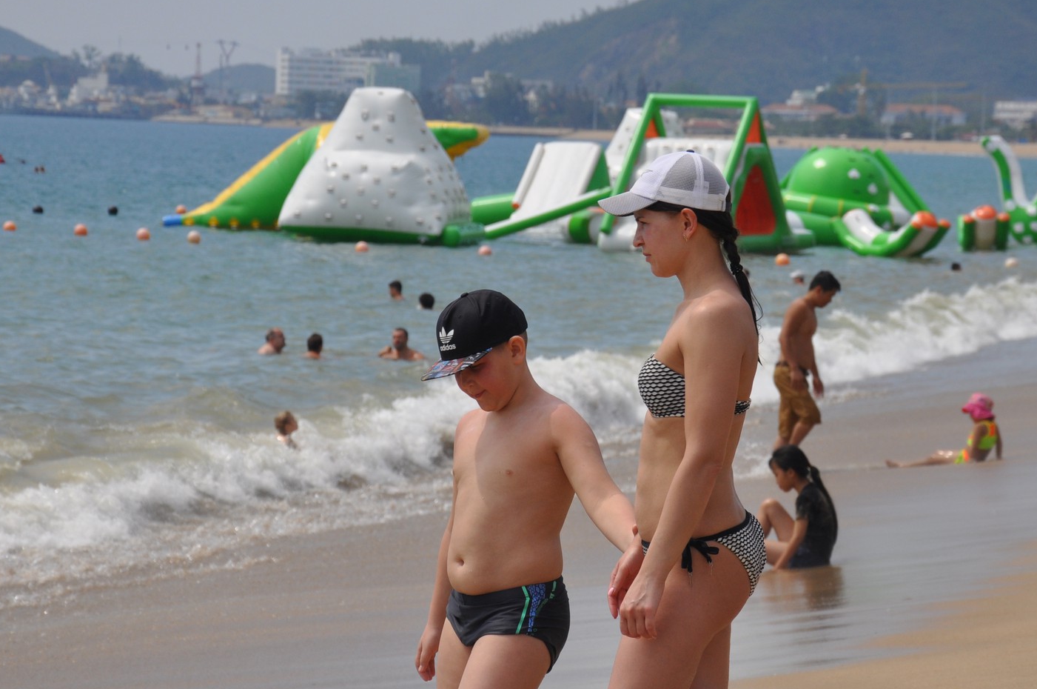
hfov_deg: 10.5
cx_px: 580
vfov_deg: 7.0
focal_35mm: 197
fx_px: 5667
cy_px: 305
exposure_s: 1/1000
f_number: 5.6
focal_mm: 92
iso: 250
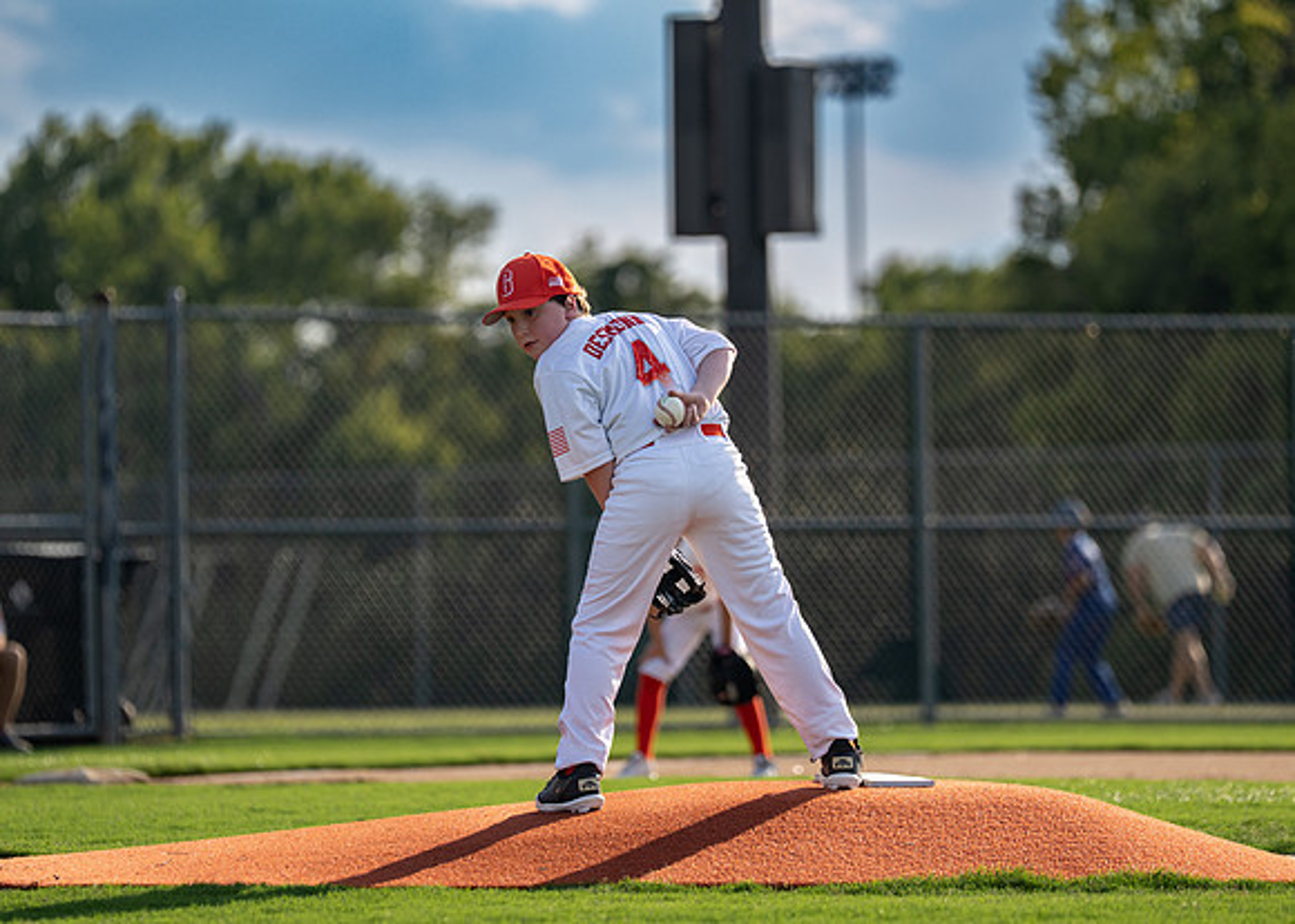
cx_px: 643
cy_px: 404
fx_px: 9038
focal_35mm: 246
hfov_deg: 8.2
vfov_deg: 5.9
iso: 250
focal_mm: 191
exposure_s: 1/3200
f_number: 2.8
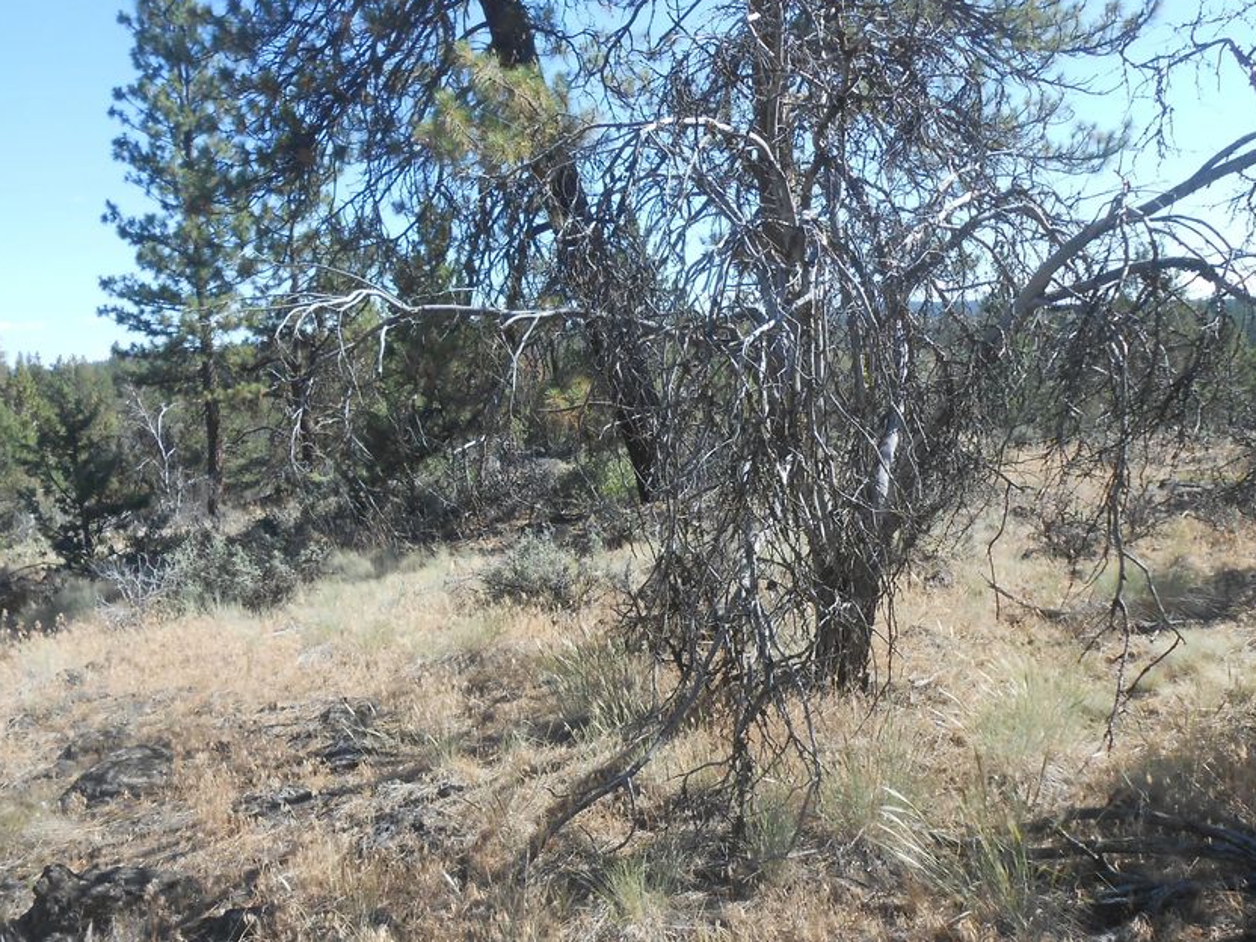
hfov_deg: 56.7
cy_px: 486
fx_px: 1161
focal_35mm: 32
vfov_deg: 44.2
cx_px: 574
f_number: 3.5
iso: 80
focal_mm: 4.6
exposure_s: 1/320
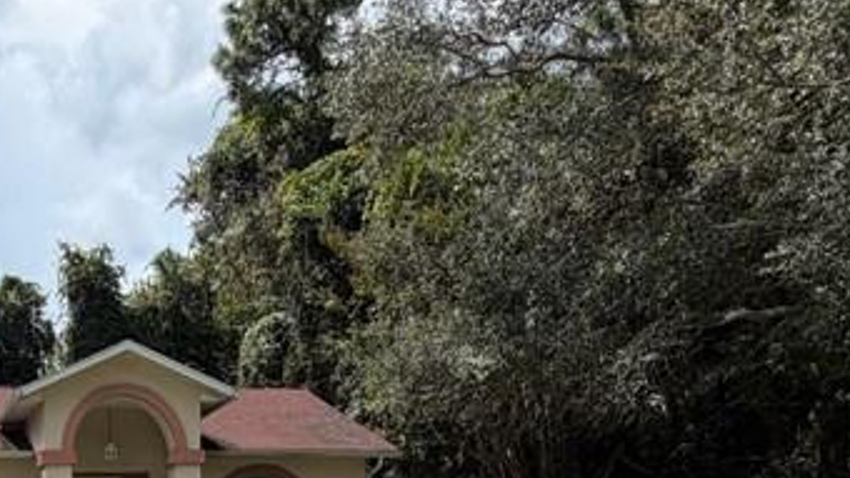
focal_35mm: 46
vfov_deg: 20.7
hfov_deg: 41.1
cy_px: 783
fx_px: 1036
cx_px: 85
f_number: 2.2
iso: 20
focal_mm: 2.22
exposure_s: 1/901
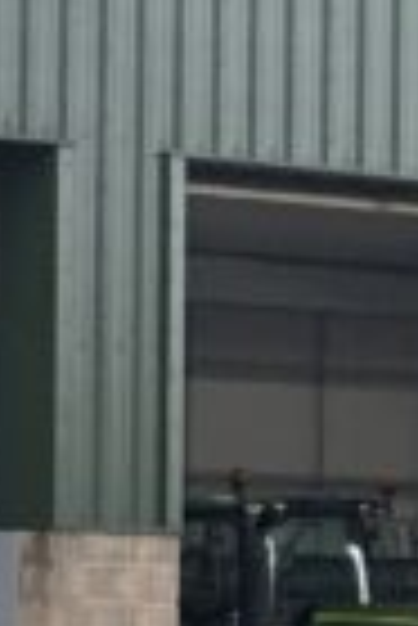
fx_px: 3857
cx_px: -1762
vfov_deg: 9.2
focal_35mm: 222
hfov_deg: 4.9
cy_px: 608
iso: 16
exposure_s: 1/442
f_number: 1.8
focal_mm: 3
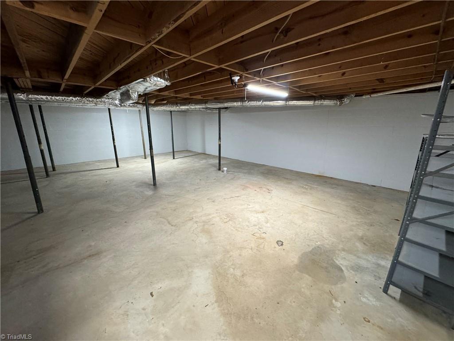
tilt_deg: -16.4
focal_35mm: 14
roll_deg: -1.2
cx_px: 227
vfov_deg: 85.7
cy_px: 170
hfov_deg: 102.1
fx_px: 184
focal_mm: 2.22
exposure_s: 1/120
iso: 320
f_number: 2.2
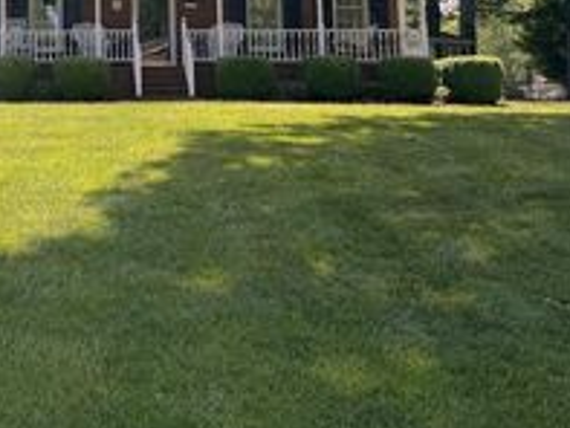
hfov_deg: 29.8
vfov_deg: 22.9
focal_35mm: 61
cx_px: 20
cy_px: -16
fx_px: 1005
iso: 80
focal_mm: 6.76
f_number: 1.78
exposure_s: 1/1637
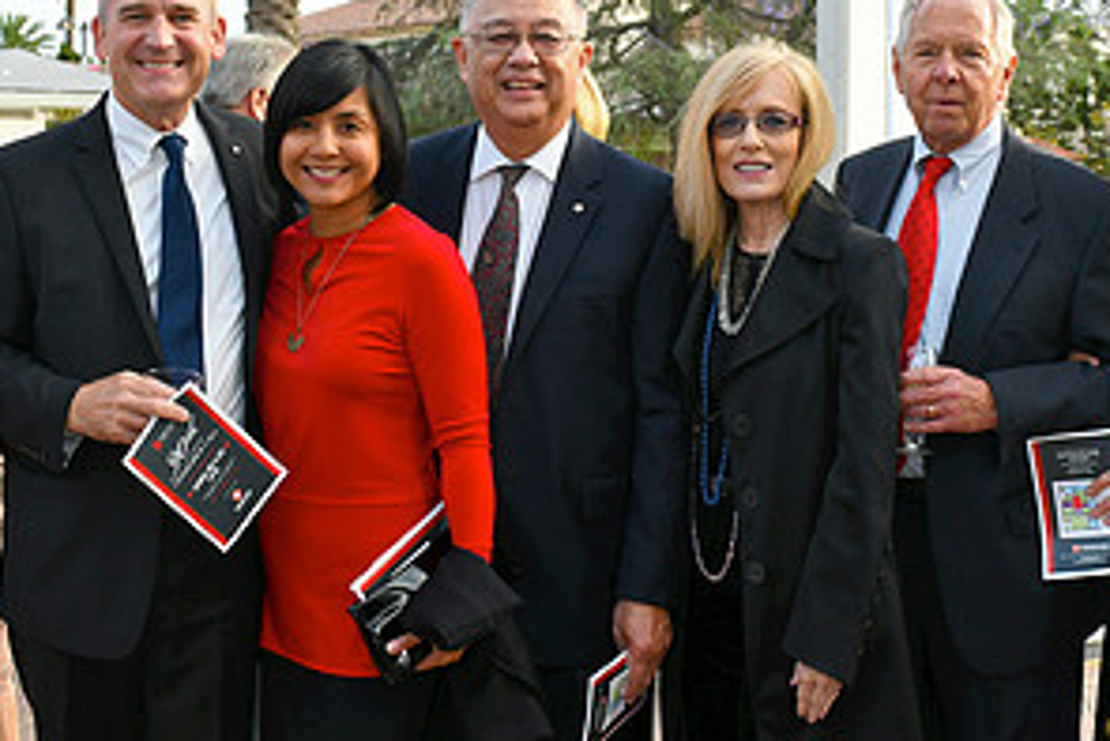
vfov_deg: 22.0
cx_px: 553
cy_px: 149
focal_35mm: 61
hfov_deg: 32.9
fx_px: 1882
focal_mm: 31
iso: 640
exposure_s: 1/250
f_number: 5.6
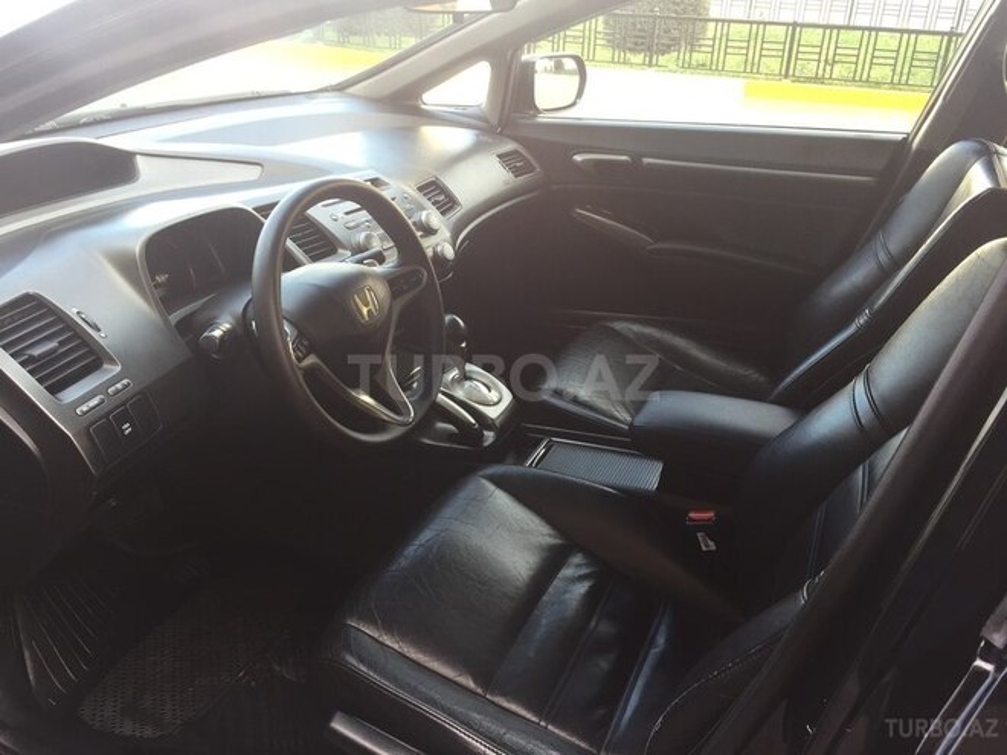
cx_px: 504
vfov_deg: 48.2
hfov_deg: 61.7
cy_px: 378
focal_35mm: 29
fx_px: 844
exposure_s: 1/100
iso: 40
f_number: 2.2
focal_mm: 4.15
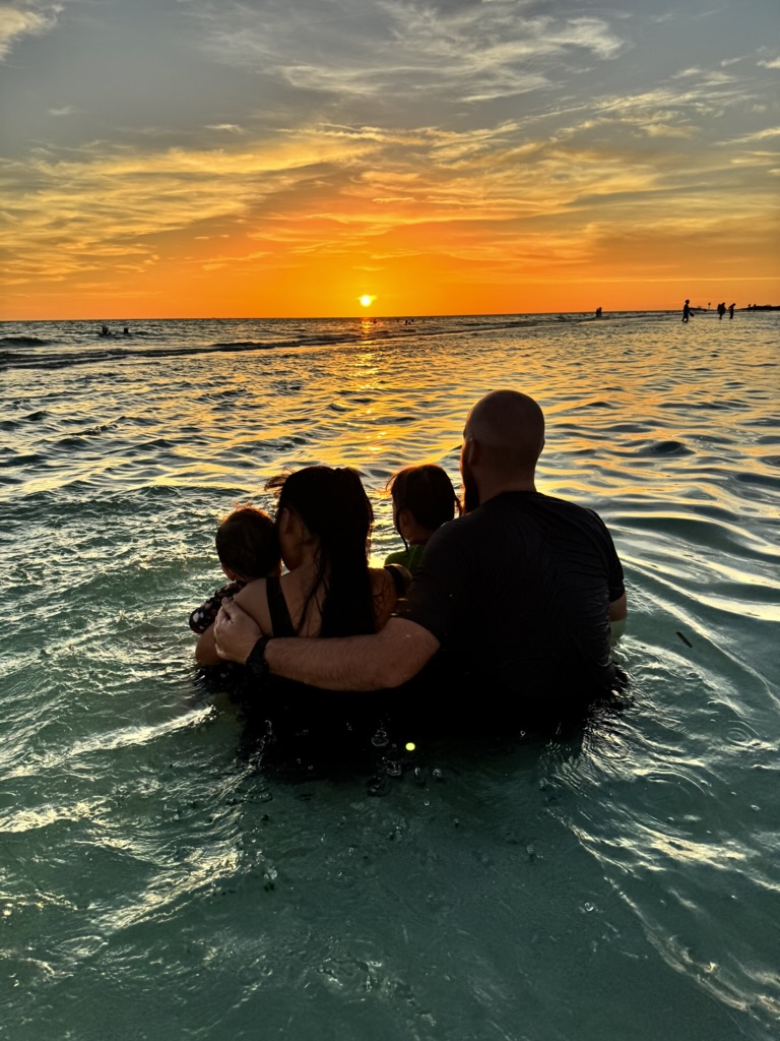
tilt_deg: -16.6
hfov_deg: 56.8
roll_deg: +1.6
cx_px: 390
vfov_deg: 71.6
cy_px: 520
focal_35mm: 24
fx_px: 721
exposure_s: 1/2959
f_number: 1.78
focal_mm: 6.76
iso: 80
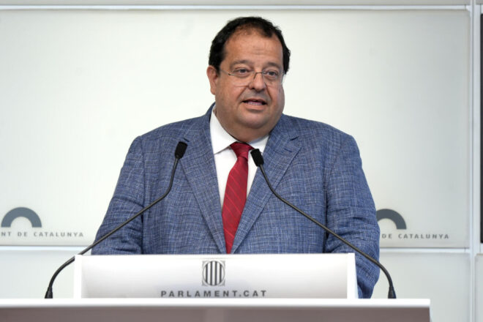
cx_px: 242
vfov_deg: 6.9
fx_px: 2683
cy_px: 161
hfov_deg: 10.3
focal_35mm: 200
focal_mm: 200
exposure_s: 1/125
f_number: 4.5
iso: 800
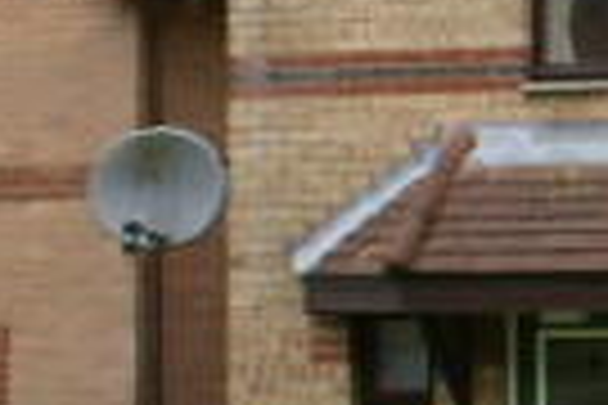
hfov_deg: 11.7
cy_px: 119
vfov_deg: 8.6
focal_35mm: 160
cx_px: 1166
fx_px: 2702
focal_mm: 22
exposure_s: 1/60
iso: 100
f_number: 8
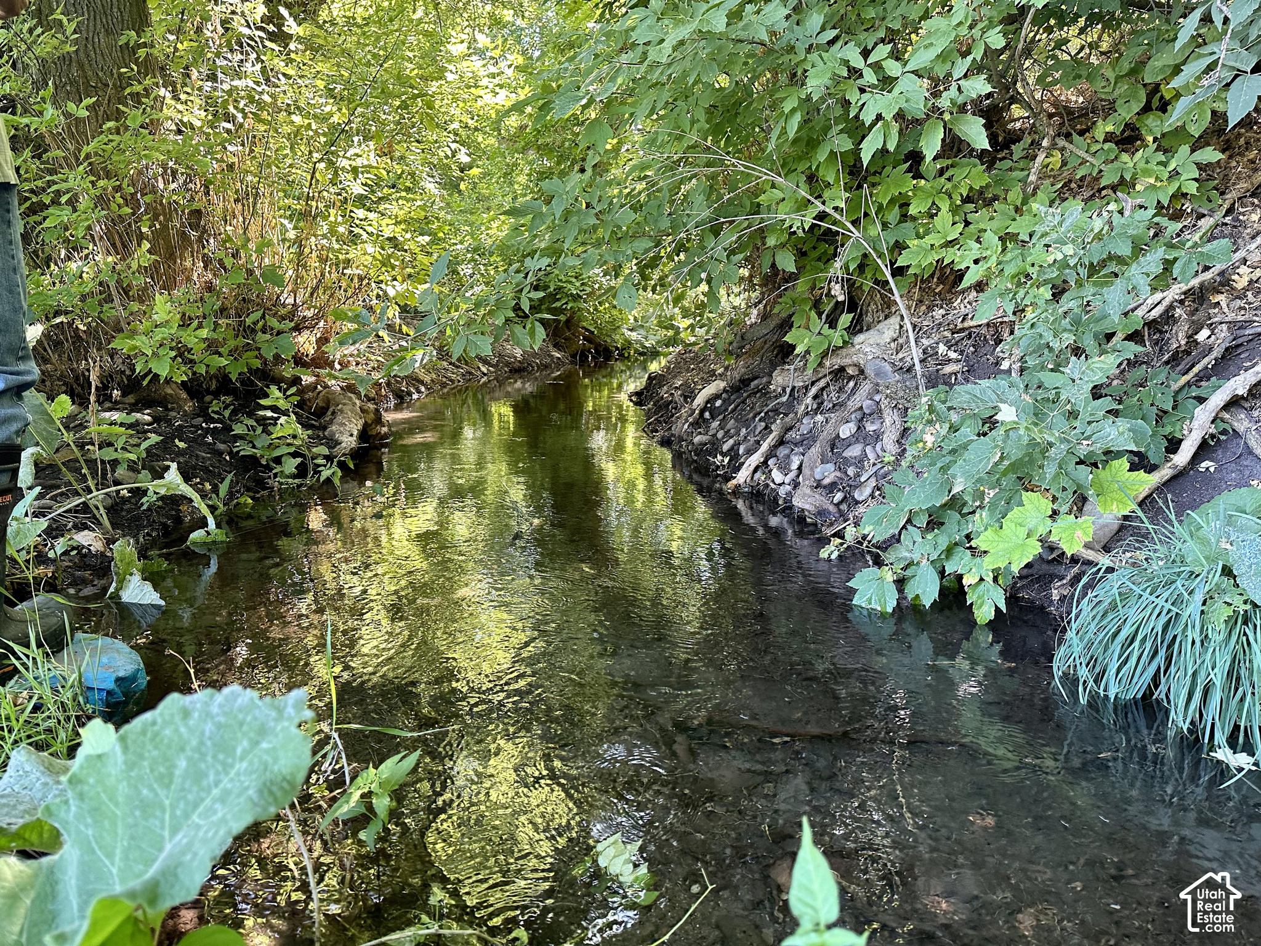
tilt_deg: -10.9
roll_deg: -1.1
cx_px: 630
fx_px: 874
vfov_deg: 56.8
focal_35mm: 24
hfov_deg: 71.6
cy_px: 473
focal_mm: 6.86
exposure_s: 1/98
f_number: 1.78
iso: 250
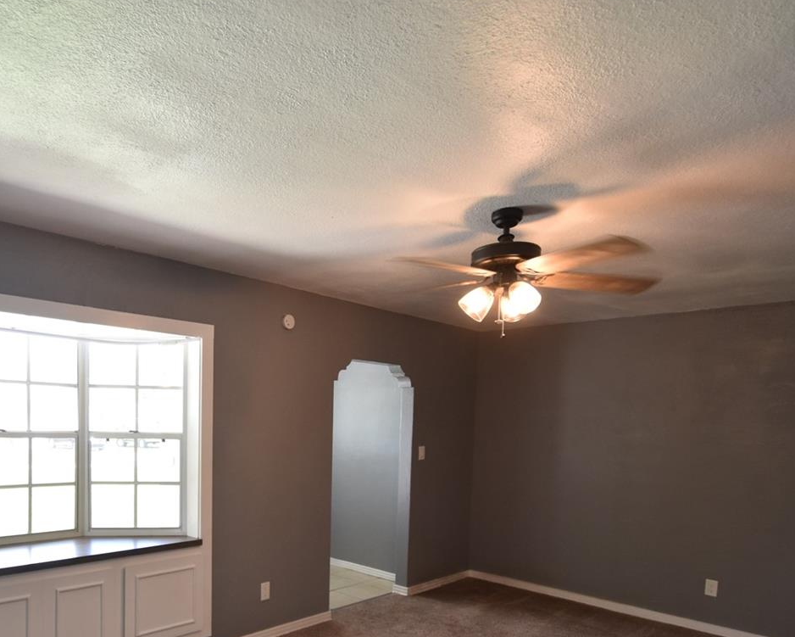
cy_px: 444
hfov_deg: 69.4
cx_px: 310
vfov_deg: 57.0
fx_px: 565
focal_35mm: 24
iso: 400
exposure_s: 1/60
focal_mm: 10
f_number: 4
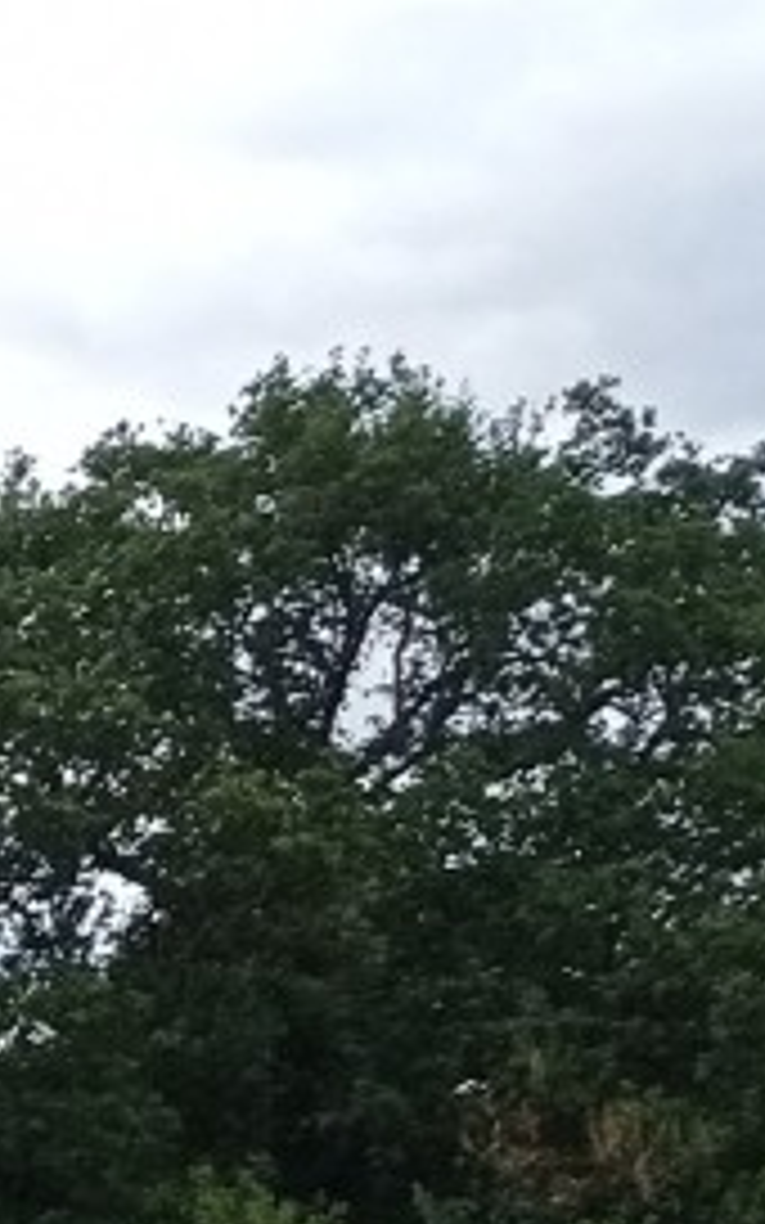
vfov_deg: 10.8
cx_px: -1971
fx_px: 5838
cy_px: 2547
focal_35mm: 175
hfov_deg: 6.5
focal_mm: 4.74
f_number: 1.79
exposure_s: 1/2283
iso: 103
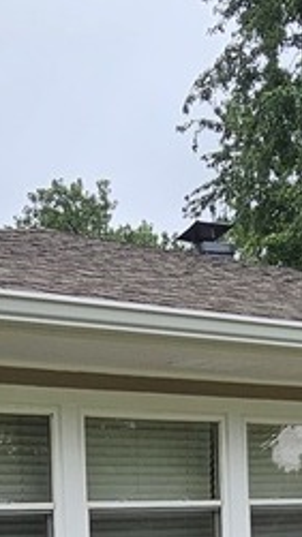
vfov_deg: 31.2
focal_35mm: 61
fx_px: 869
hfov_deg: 19.7
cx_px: 126
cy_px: 567
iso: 50
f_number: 2.2
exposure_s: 1/748
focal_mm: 2.2
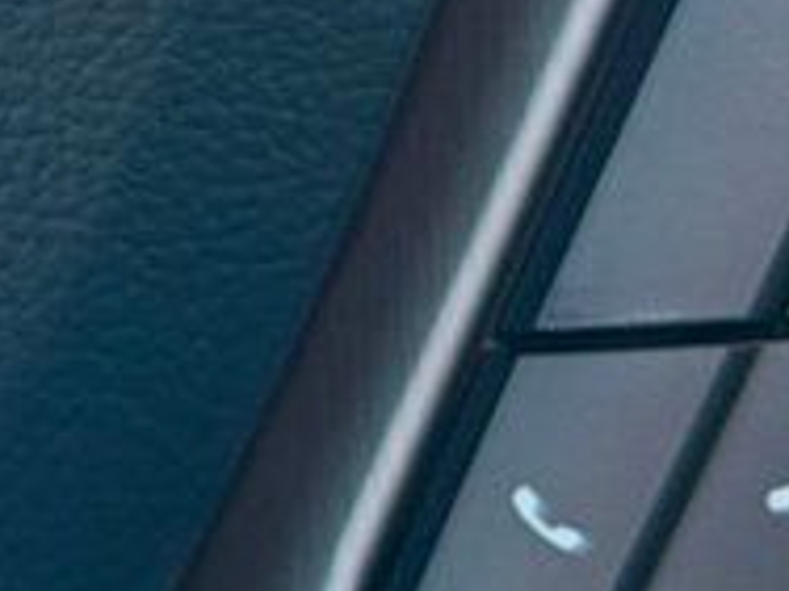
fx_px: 5972
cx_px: -1356
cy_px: -440
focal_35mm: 262
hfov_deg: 7.0
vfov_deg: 5.6
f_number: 1.78
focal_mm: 6.76
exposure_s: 1/67
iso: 160
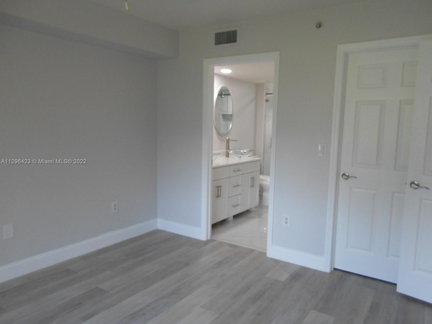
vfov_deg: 53.1
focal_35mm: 26
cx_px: 216
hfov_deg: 67.3
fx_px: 324
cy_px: 162
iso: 280
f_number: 3.2
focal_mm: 4.6
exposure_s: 1/60
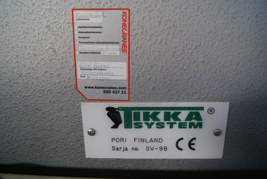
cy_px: 90
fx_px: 223
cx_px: 134
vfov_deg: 43.7
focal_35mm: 30
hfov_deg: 61.9
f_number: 3.5
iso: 125
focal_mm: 20
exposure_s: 1/30
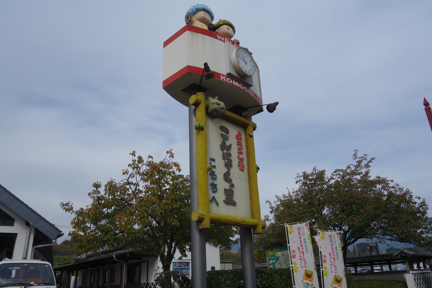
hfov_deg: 65.5
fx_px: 336
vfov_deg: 46.4
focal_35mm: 28
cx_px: 216
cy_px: 144
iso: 125
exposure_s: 1/800
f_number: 5.6
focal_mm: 10.4
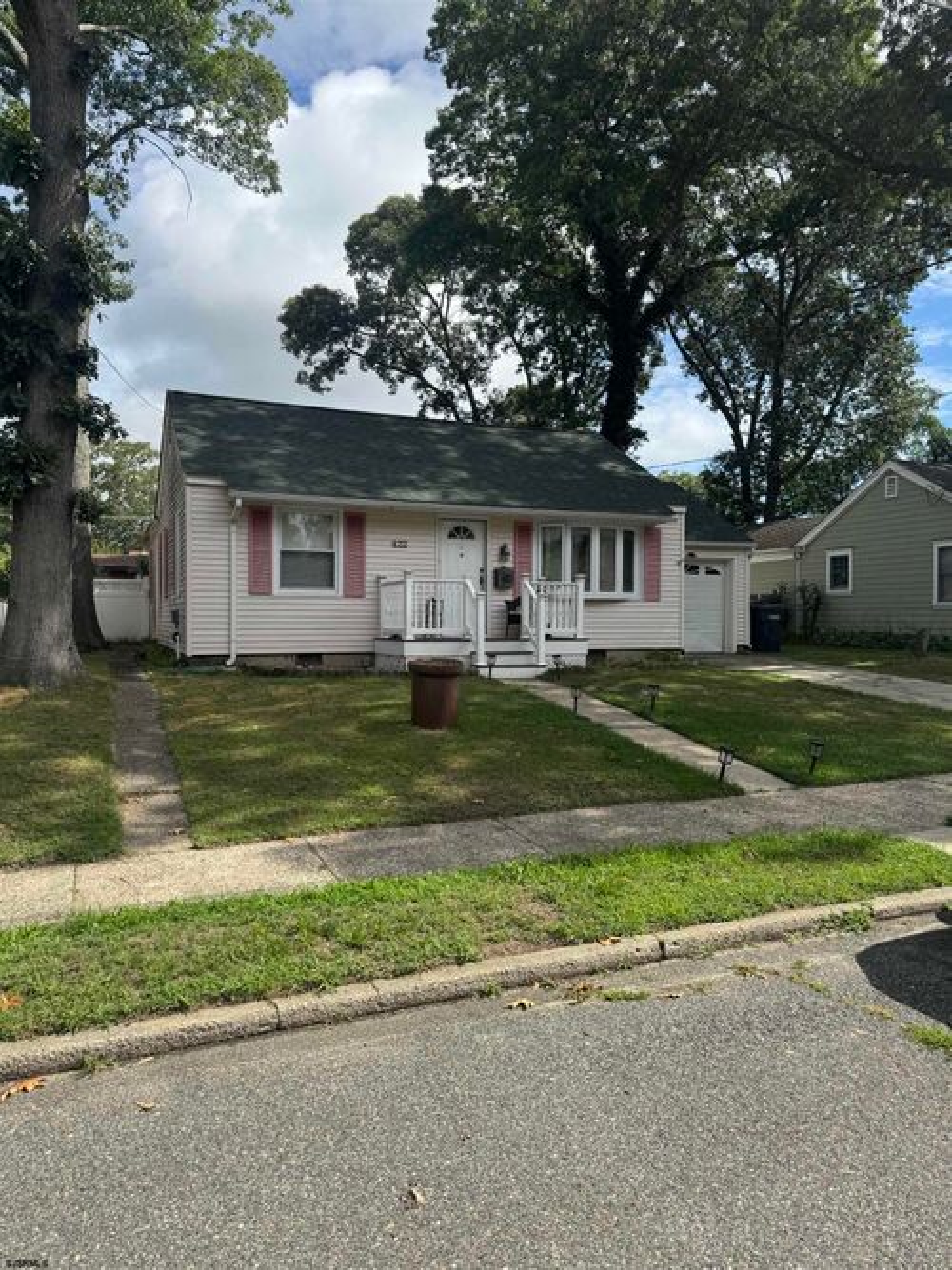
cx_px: 476
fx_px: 880
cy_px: 635
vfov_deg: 71.6
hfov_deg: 56.8
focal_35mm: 24
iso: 80
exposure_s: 1/4049
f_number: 1.78
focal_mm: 6.76
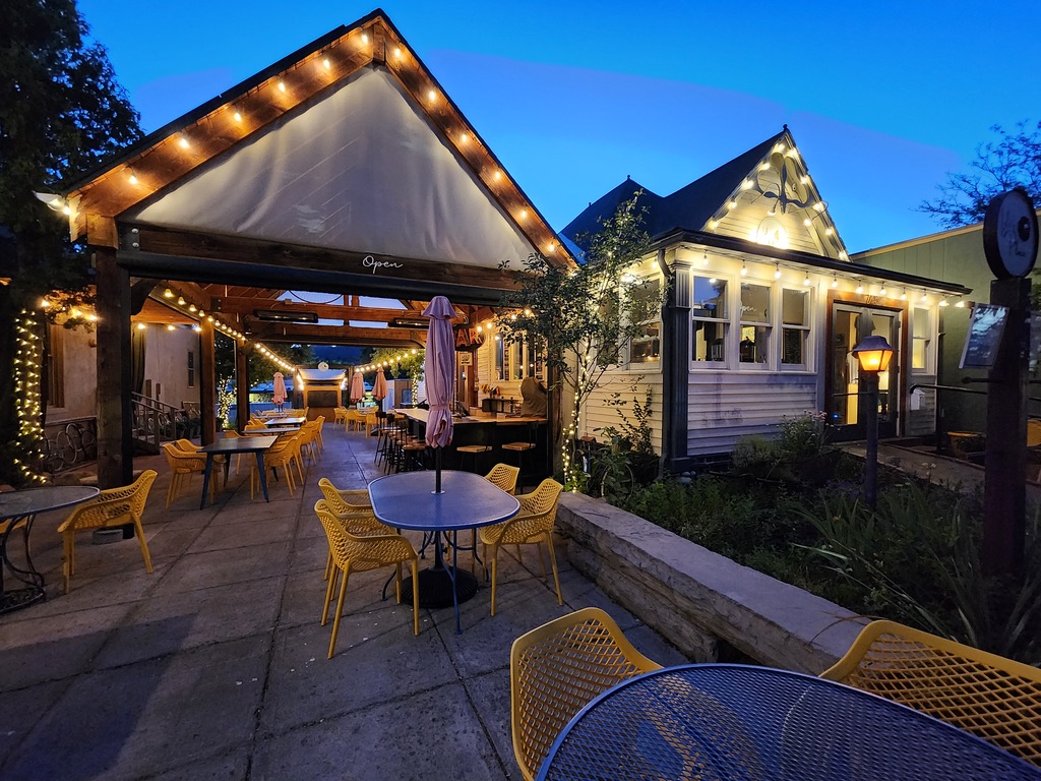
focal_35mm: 13
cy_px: 390
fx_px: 391
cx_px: 520
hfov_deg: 106.2
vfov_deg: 89.9
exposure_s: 1/24
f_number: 2.2
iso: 1250
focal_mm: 2.2
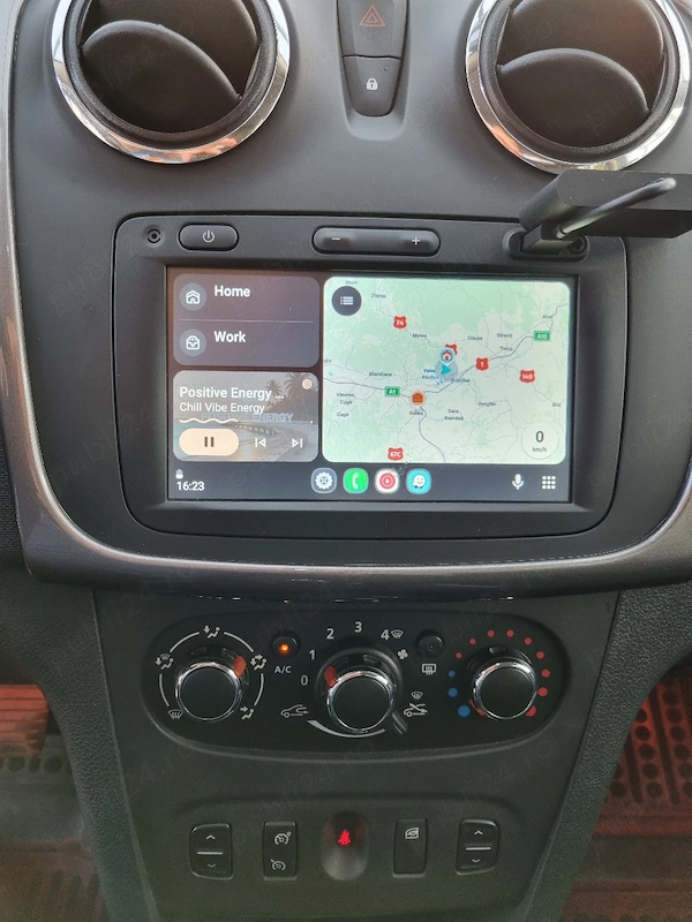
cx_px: 346
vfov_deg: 67.3
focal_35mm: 26
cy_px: 461
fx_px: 693
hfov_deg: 53.1
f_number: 1.8
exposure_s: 1/100
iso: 160
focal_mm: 5.4
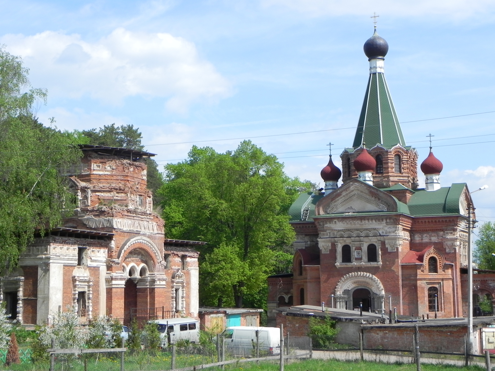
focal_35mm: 58
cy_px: 186
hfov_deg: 33.2
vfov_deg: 25.2
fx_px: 829
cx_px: 248
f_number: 7.1
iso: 160
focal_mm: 10.3
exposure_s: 1/356
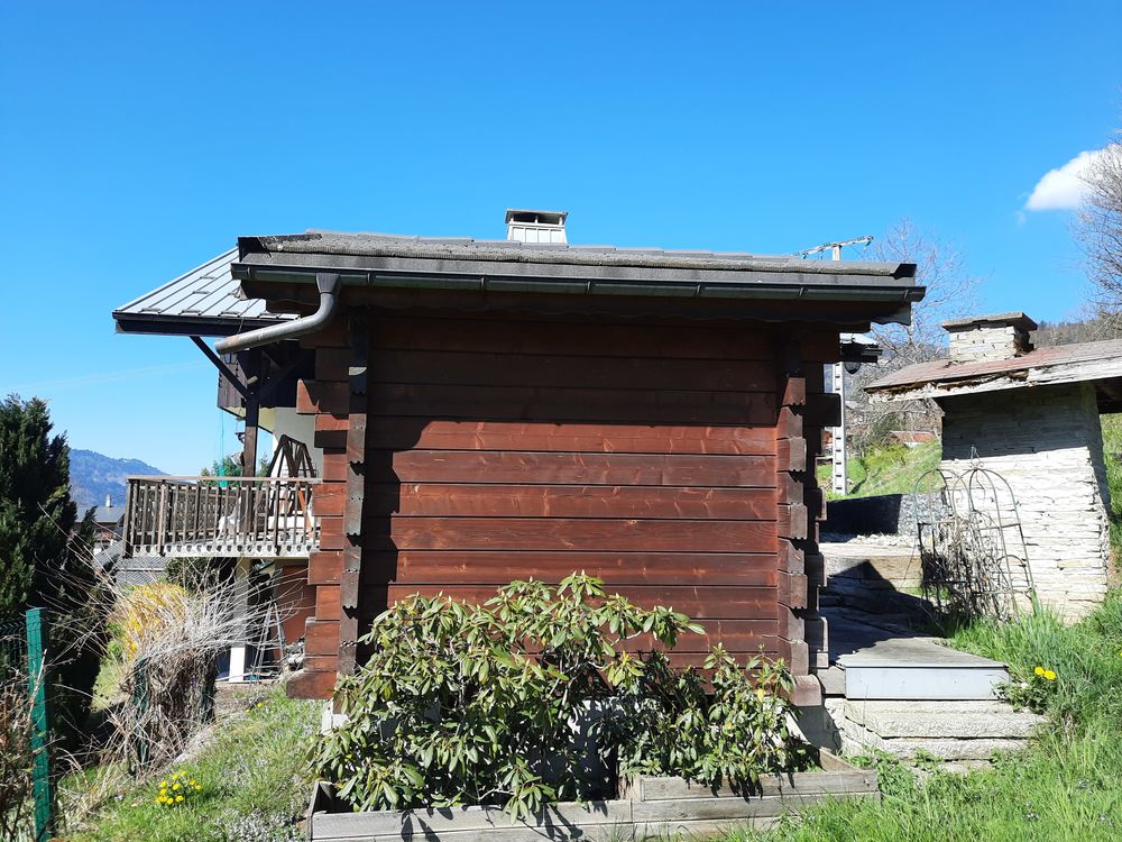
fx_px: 810
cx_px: 561
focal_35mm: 25
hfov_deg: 69.4
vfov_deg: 54.9
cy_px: 421
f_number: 2
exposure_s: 1/497
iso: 32
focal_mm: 4.6
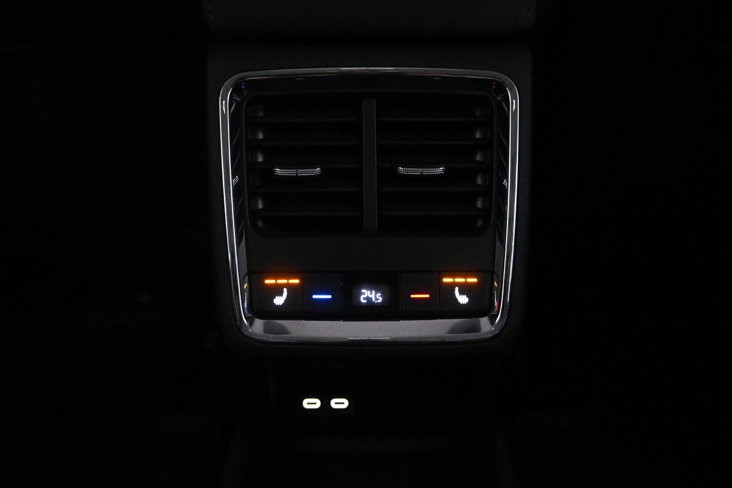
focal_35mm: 32
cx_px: 366
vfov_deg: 41.7
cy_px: 244
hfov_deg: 59.5
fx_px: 640
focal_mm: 21
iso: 10000
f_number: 4
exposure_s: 1/40
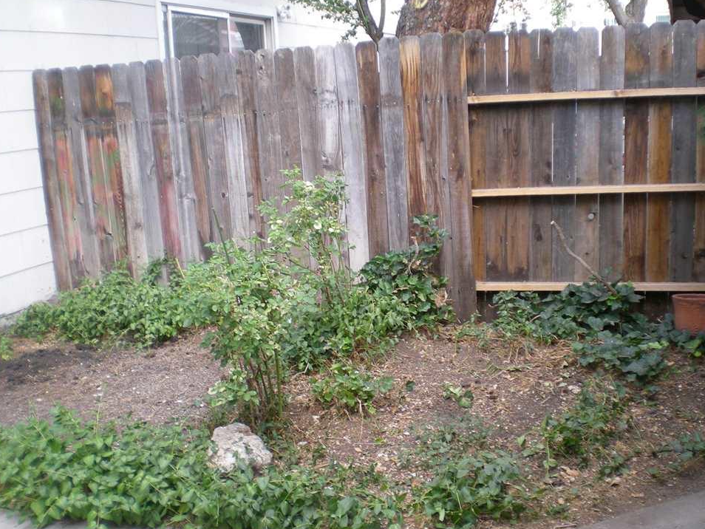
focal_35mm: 43
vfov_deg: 33.6
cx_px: 353
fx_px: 876
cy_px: 291
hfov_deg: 43.8
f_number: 3.1
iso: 80
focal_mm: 6.3
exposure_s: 1/60.7
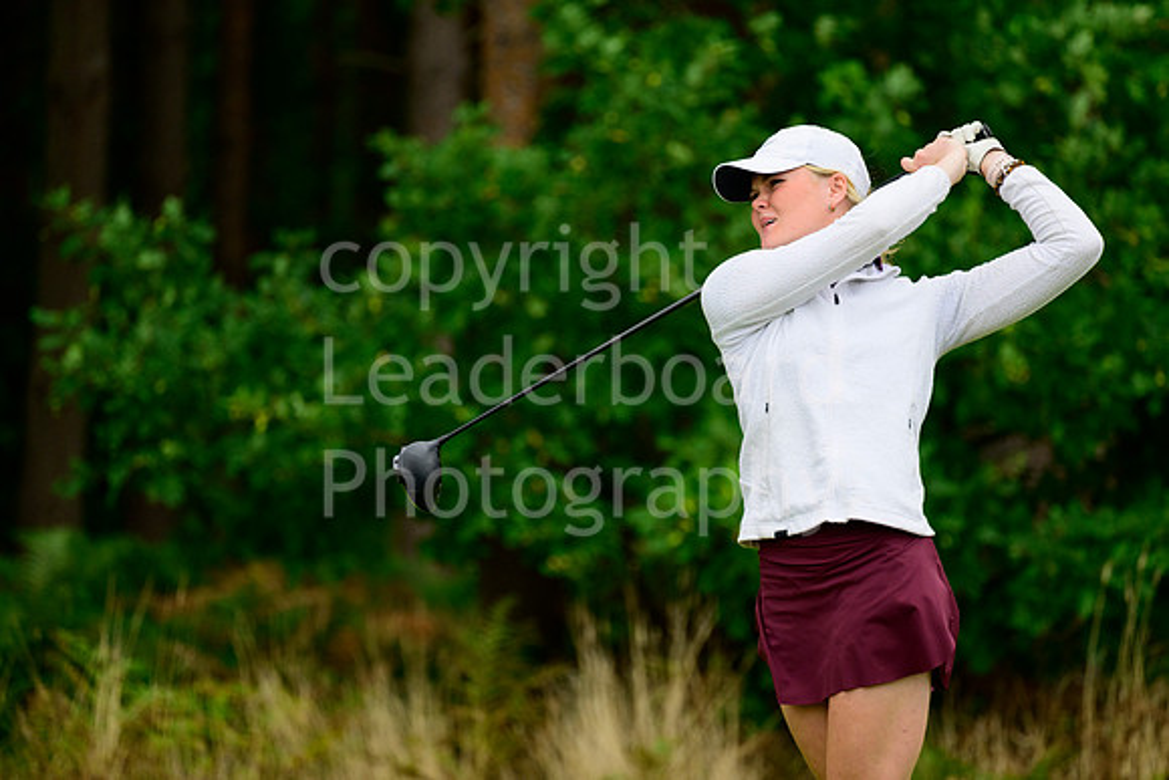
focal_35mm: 400
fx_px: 12991
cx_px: 584
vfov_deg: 3.4
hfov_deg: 5.2
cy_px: 390
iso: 1250
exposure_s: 1/2000
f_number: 5.6
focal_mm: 400
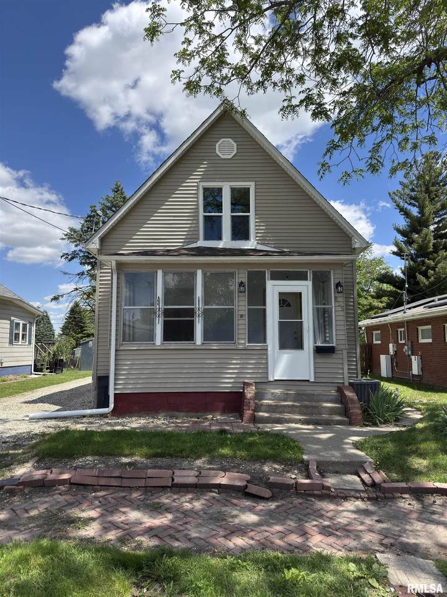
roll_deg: +0.3
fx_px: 413
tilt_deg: +6.5
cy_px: 298
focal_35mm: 24
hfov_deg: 56.8
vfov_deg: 71.6
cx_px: 224
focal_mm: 6.76
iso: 100
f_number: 1.78
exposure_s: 1/4049
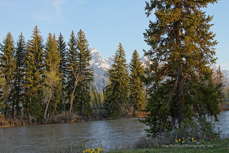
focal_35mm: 45
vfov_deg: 29.9
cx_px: 114
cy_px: 76
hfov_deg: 43.6
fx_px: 286
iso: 100
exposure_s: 1/100
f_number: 4
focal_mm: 30
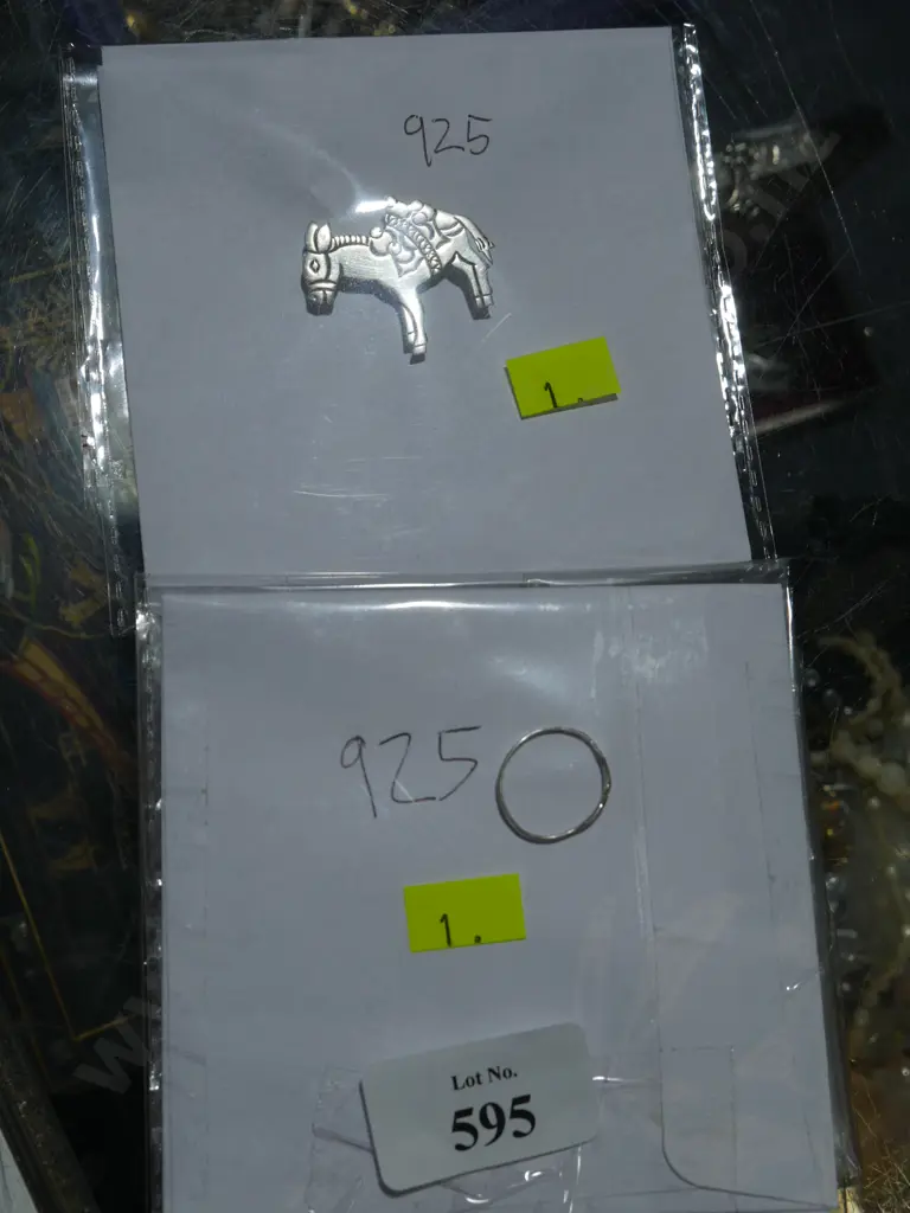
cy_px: 606
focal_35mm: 48
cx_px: 455
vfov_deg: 39.7
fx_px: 1682
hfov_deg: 30.3
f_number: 7.1
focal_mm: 24
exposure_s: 1/100
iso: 200
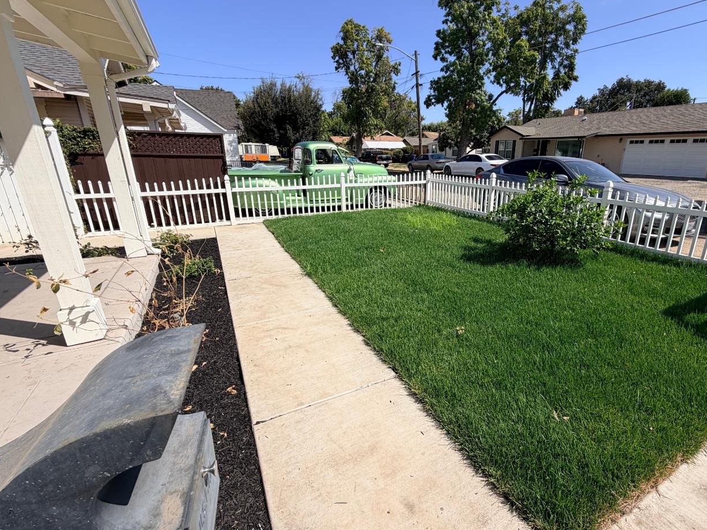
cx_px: 405
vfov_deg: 74.7
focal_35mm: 17
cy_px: 262
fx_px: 347
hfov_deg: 90.4
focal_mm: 2.22
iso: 20
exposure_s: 1/942
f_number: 2.2
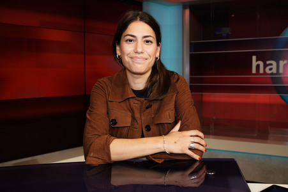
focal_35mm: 32
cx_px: 144
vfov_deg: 41.1
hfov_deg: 58.8
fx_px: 256
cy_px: 96
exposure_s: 1/200
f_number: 5.6
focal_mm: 32
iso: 2000
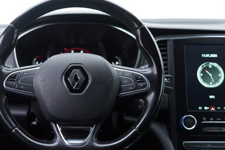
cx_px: 77
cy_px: 81
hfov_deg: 38.5
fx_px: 319
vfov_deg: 26.5
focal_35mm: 51
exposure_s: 1/40
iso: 160
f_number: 2.8
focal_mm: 24
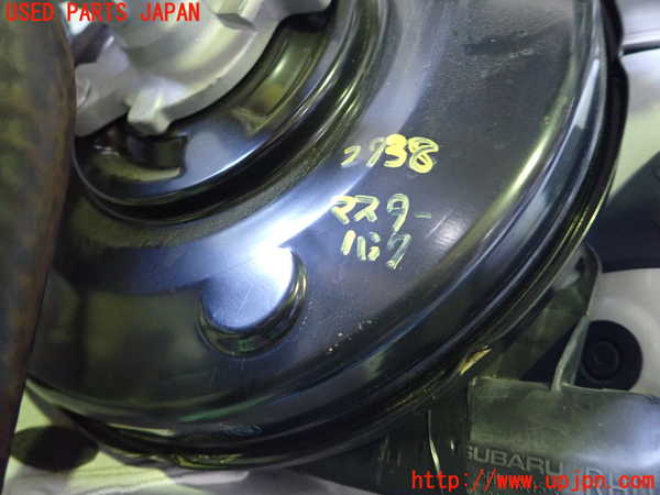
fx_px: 477
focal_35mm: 25
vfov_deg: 54.9
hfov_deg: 69.4
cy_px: 248
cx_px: 330
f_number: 2
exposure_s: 1/25
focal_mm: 4.5
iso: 800
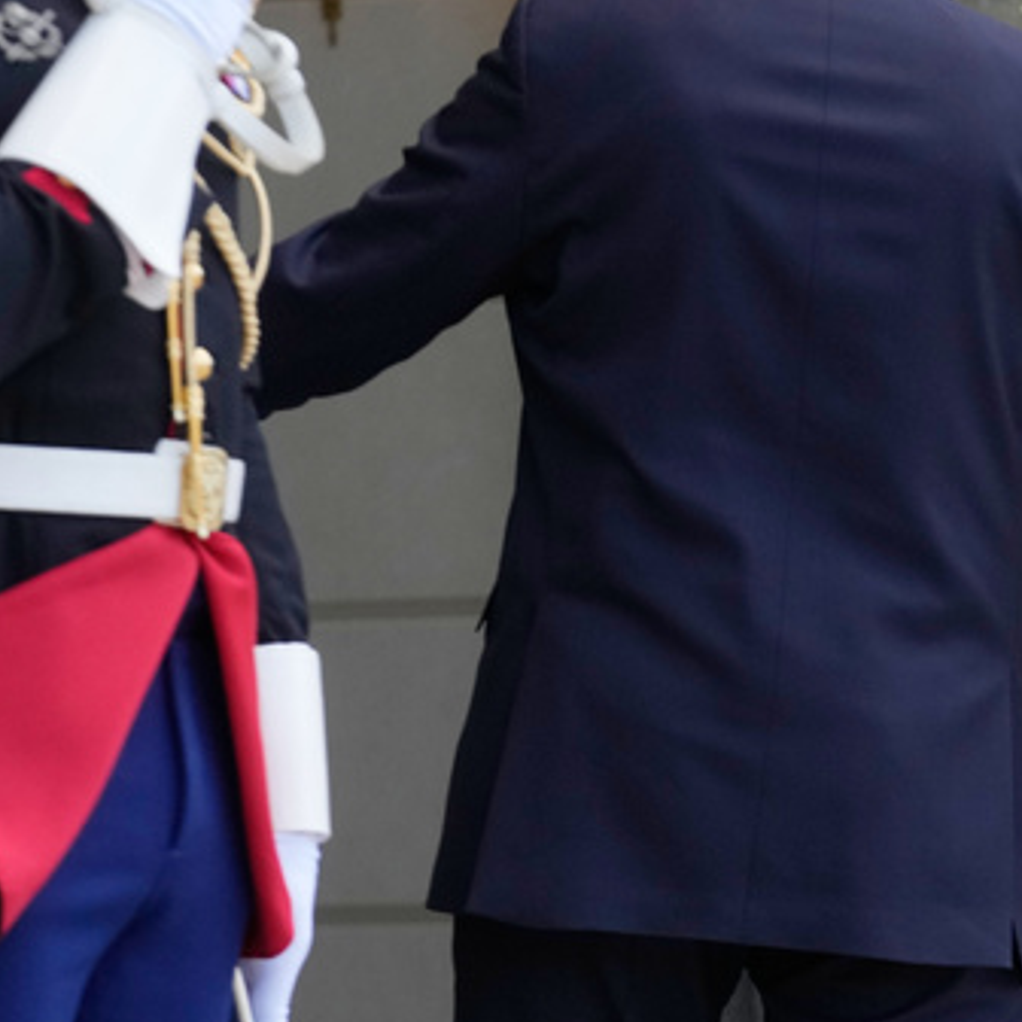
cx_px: 1302
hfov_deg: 3.8
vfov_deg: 3.8
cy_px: 474
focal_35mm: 461
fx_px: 15399
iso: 1000
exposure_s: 1/800
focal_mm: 178
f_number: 5.6
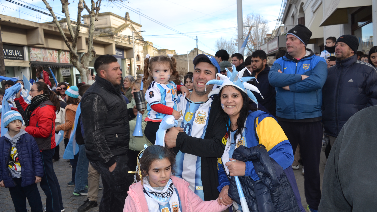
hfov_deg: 66.1
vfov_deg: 40.2
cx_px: 192
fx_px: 290
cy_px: 113
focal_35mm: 29
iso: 100
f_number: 4.5
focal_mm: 18
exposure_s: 1/200
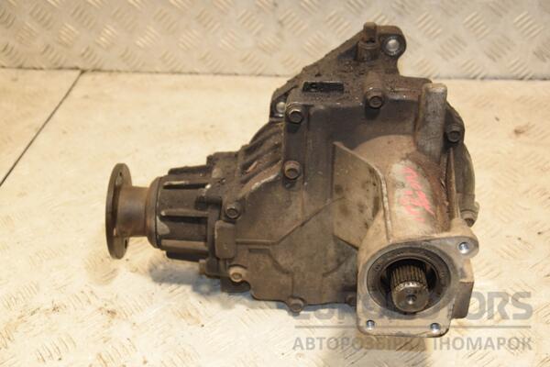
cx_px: 275
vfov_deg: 25.8
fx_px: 802
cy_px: 184
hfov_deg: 37.9
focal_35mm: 52
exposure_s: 1/160
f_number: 5
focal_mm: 35
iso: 800
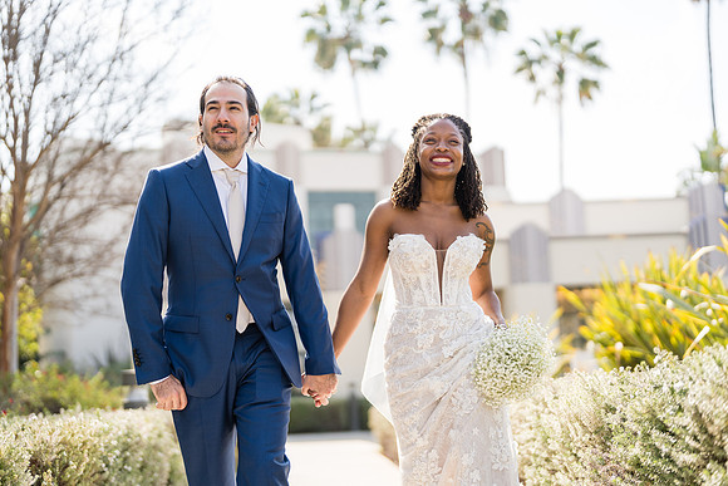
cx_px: 364
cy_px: 243
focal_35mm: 50
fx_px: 1011
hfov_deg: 39.6
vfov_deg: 27.0
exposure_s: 1/3200
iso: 125
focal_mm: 50
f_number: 1.2
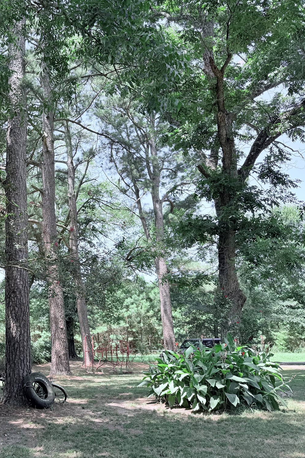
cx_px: 11
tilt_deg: +14.1
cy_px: 225
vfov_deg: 55.8
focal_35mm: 34
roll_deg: -0.3
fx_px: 432
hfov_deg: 35.7
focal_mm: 6.76
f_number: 1.78
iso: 100
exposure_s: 1/637
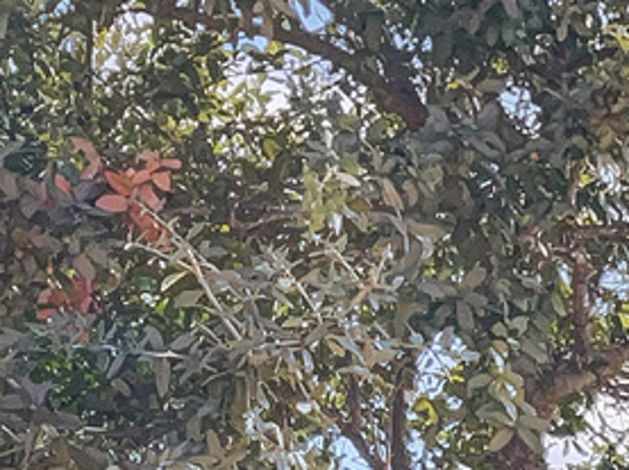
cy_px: 1135
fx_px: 2740
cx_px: 1216
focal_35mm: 151
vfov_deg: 8.9
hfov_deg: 11.8
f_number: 1.8
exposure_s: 1/1626
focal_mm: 3
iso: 16
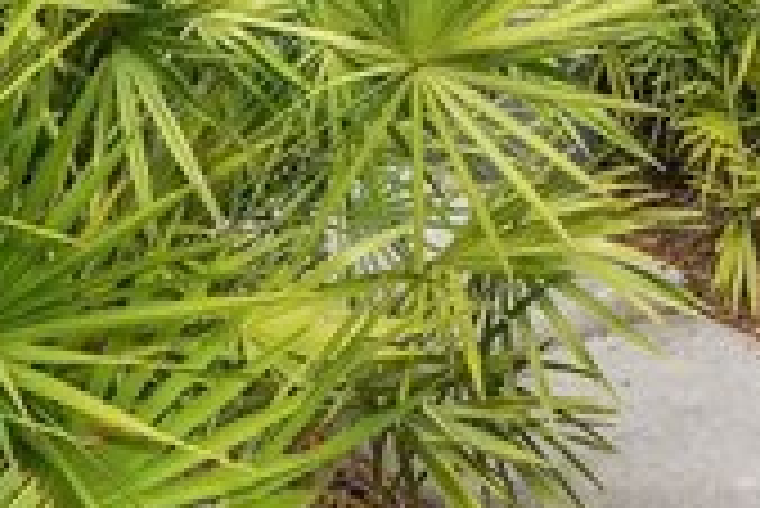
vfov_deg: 15.5
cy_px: -495
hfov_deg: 28.0
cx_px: 571
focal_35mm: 71
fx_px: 1500
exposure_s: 1/200
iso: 320
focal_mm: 16
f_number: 9
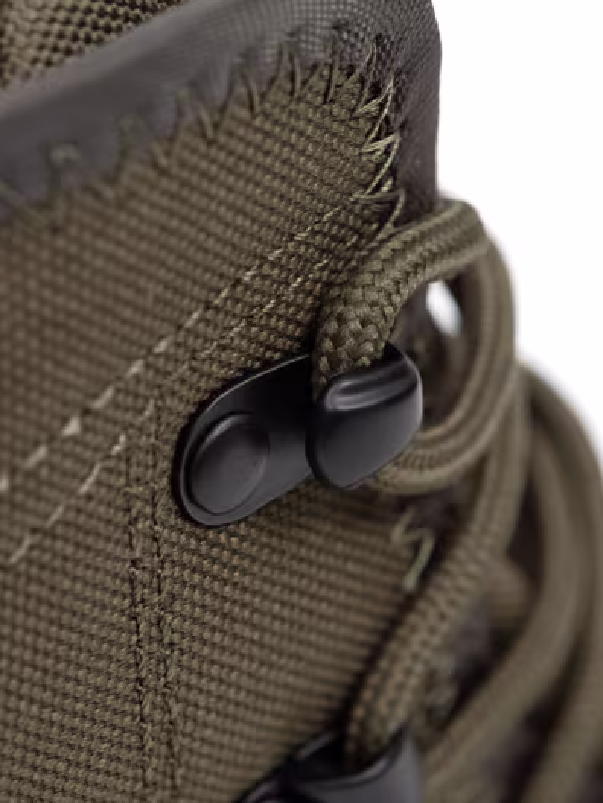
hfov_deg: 9.7
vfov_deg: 12.9
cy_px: 398
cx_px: 329
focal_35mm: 153
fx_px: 3554
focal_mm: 105
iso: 200
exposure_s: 1/160
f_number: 16
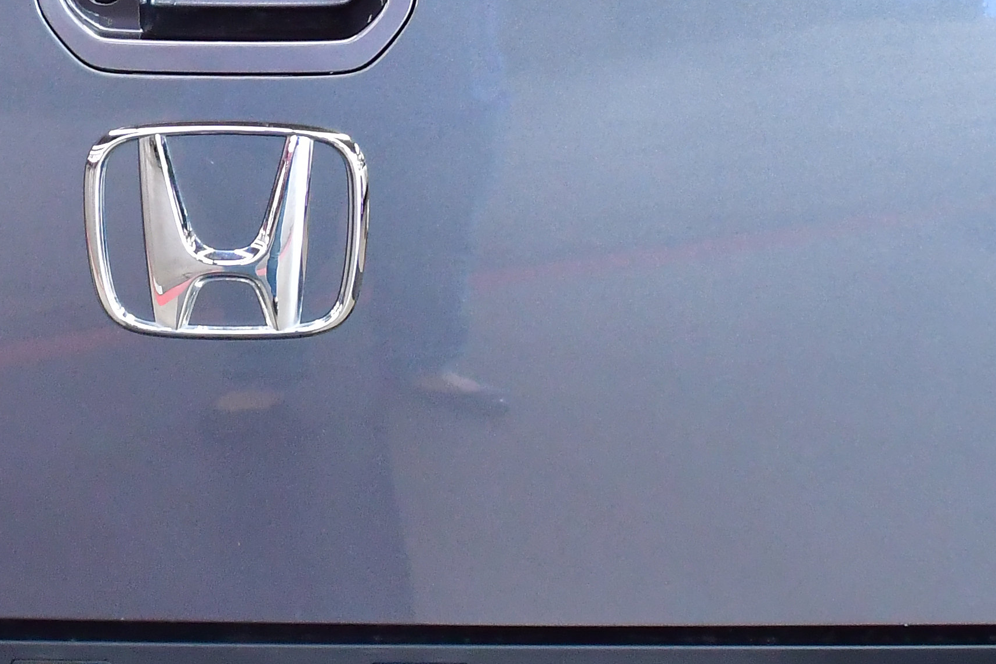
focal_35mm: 107
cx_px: 270
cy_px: -68
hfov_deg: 19.0
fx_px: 2960
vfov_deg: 12.6
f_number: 5.6
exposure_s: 1/40
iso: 1400
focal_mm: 22
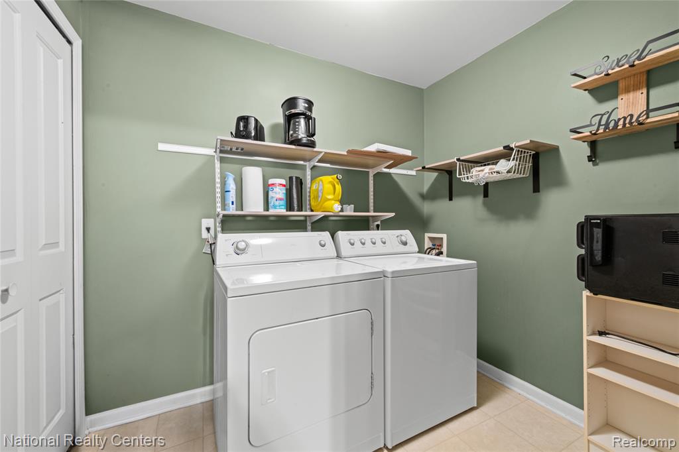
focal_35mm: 14
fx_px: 264
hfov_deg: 104.3
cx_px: 340
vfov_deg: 81.2
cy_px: 226
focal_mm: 14
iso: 400
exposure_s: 3
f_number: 10
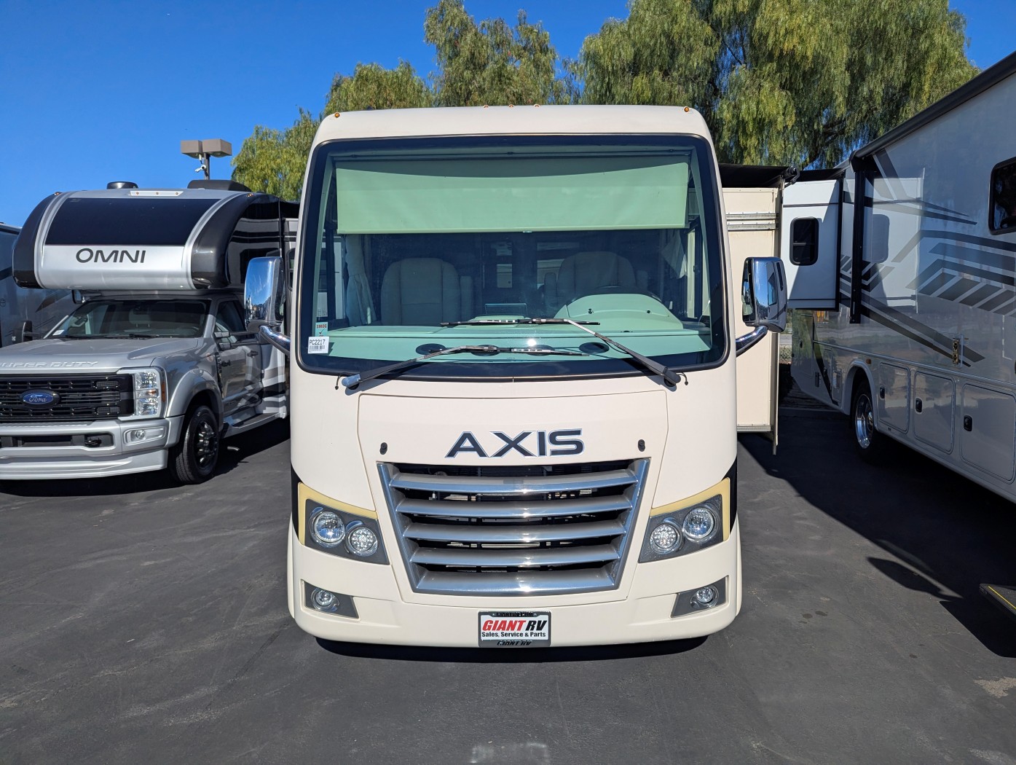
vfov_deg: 56.9
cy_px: 382
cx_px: 508
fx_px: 705
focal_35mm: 24
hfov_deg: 71.5
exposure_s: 1/4926
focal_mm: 6.81
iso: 51
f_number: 1.85
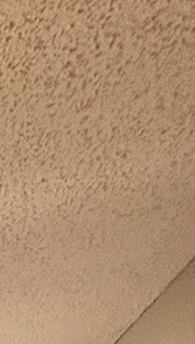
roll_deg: -1.9
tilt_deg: -14.8
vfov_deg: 17.8
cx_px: -345
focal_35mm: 65
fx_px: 595
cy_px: 730
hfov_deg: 12.1
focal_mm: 2.22
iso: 125
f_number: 2.2
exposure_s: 1/60
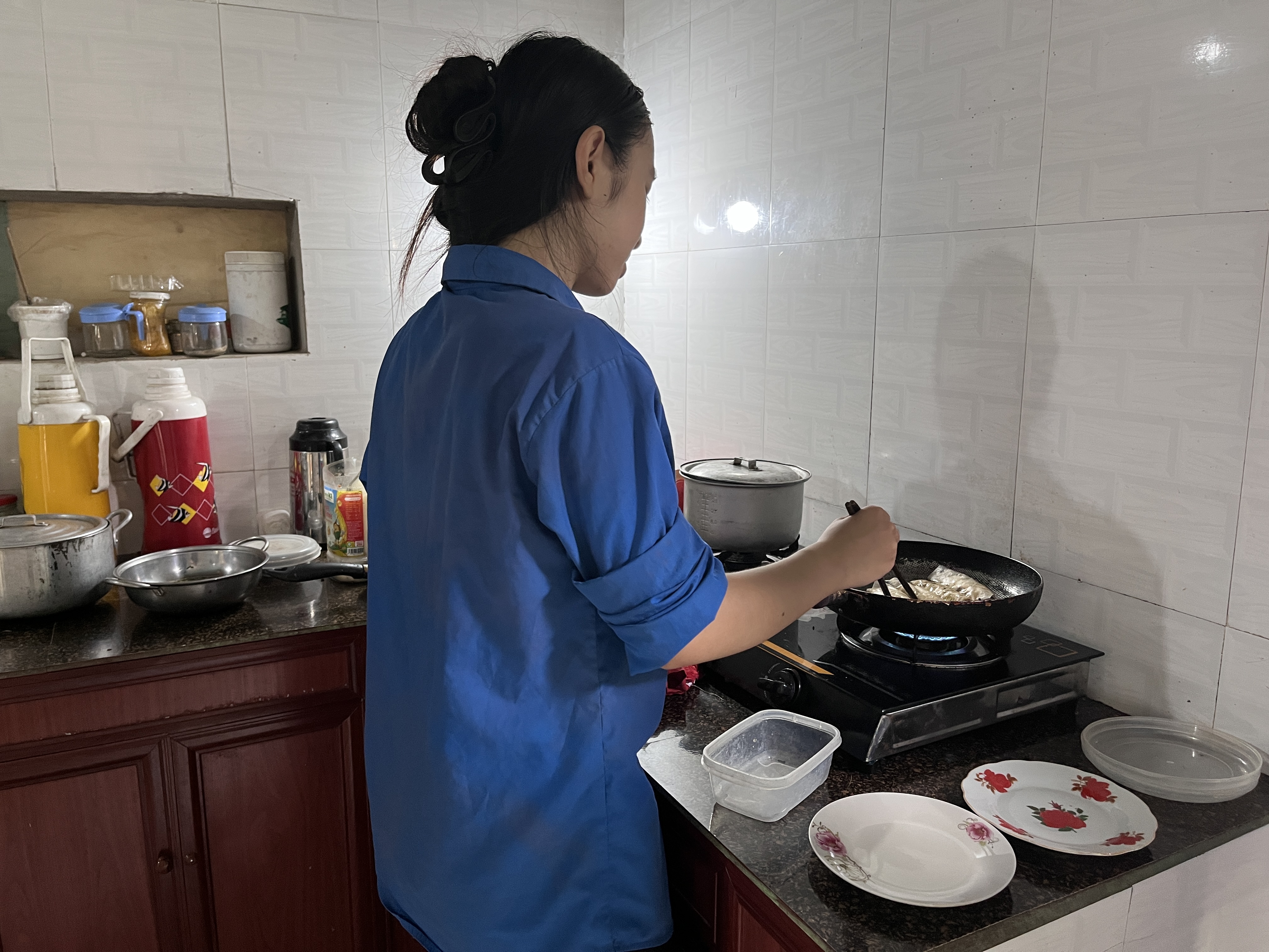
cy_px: 476
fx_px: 953
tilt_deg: -10.5
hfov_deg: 67.3
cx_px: 634
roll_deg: -0.6
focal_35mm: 26
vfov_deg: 53.1
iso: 125
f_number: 1.6
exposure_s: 1/60
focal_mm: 5.1
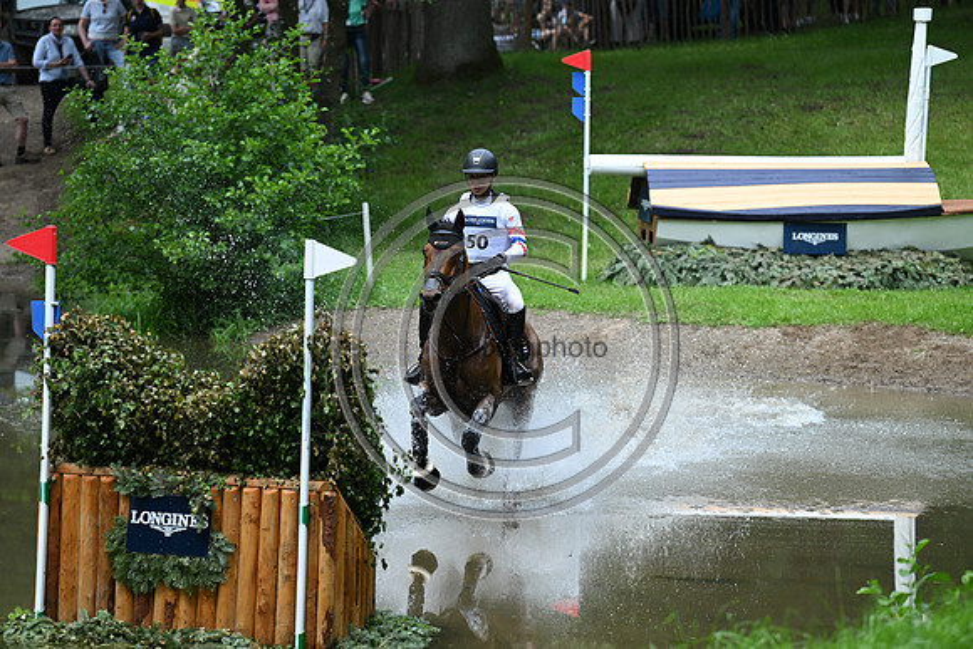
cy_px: 324
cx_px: 486
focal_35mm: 200
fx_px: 5407
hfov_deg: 10.3
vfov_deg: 6.9
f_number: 4.5
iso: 500
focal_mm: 200
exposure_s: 1/1250
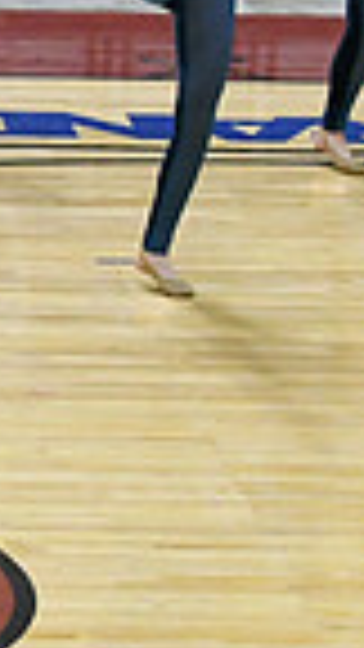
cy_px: 358
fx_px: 7584
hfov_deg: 2.7
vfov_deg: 4.9
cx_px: -818
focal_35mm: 442
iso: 6400
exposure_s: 1/500
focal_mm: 70
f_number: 4
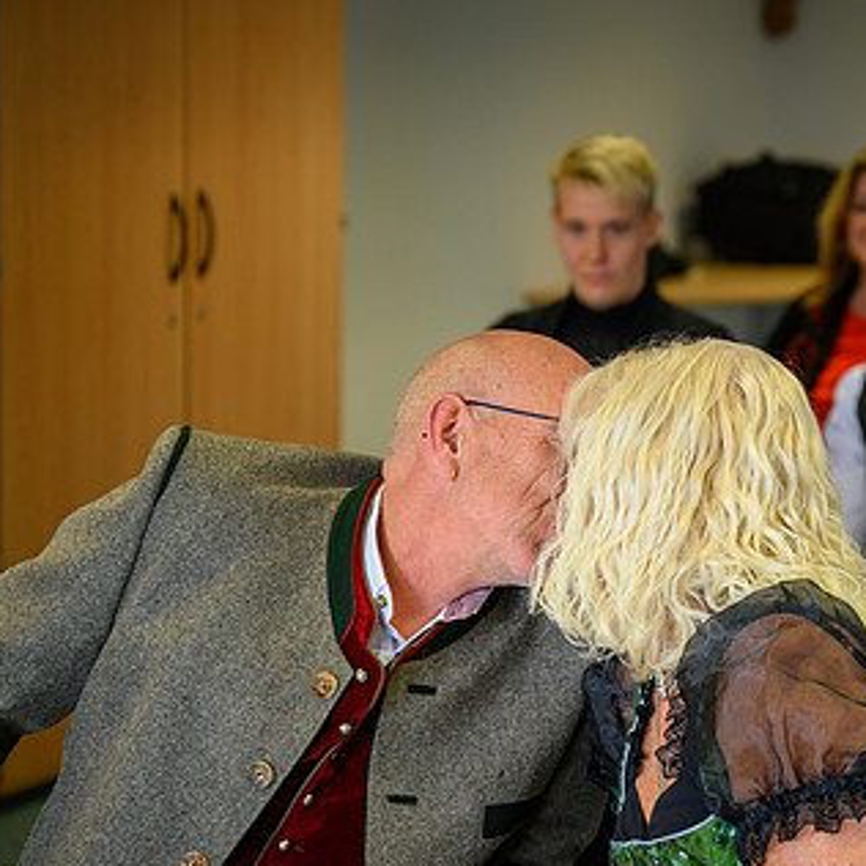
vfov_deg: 16.0
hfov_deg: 15.9
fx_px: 3085
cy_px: 526
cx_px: 639
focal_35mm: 109
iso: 500
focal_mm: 70
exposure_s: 1/320
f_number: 3.2
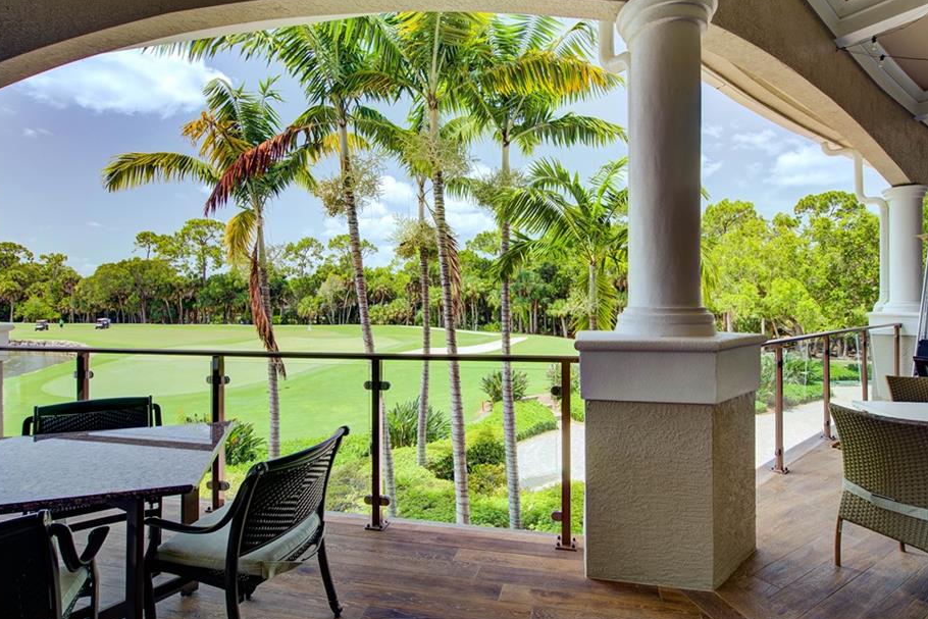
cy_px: 304
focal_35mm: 18
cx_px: 477
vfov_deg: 67.4
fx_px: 464
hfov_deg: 90.0
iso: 100
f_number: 8
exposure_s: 1/30
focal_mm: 16
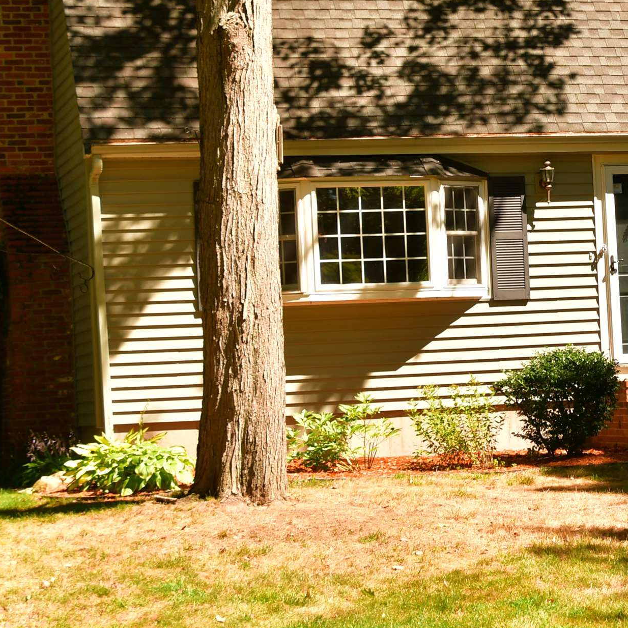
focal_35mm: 110
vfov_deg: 15.8
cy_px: 272
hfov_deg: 15.5
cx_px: 637
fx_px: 2258
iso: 125
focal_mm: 35
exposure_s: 1/125
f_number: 9
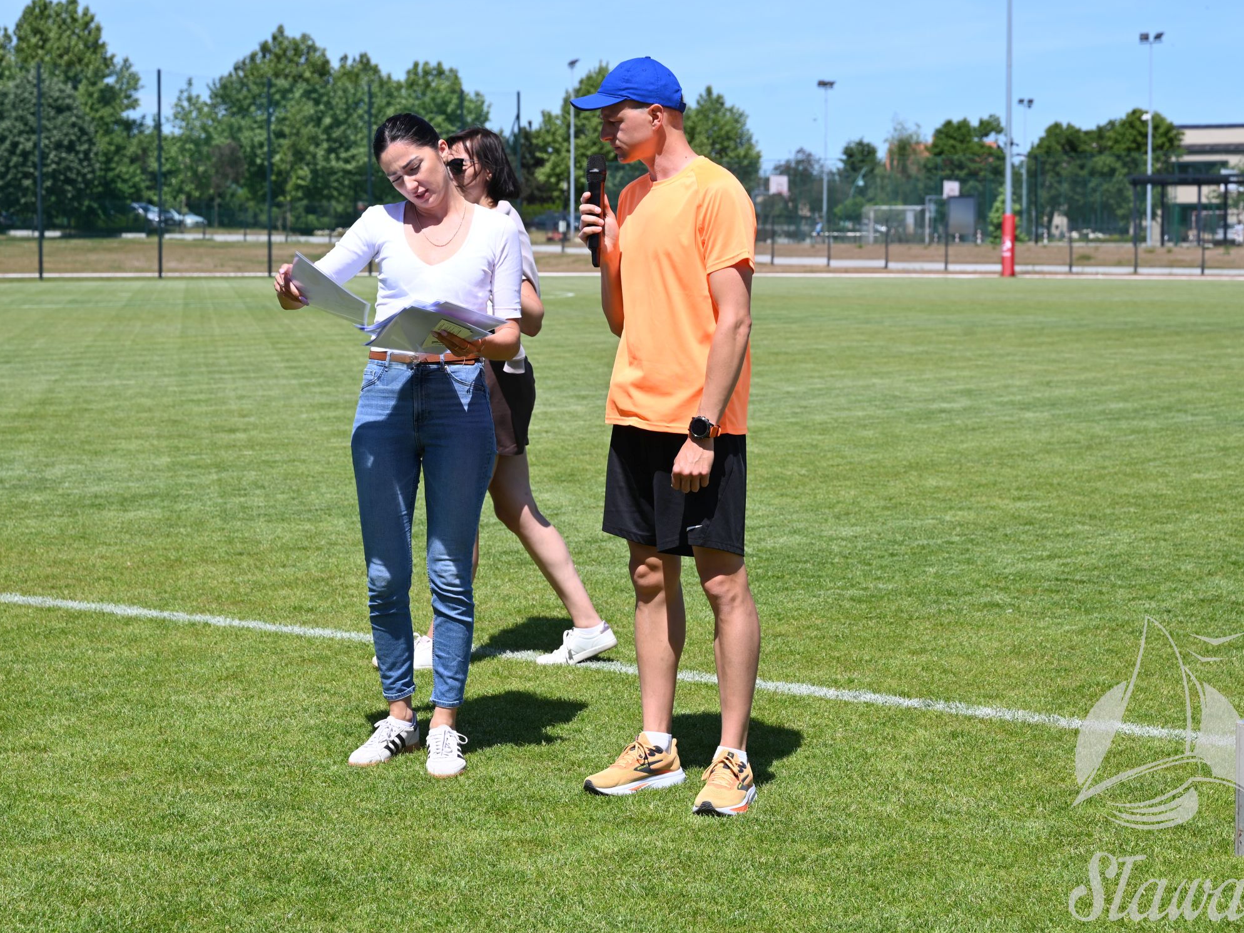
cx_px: 557
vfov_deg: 19.6
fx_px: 2695
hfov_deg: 26.0
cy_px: 466
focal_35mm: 75
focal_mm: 69
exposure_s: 1/400
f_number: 7.1
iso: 100
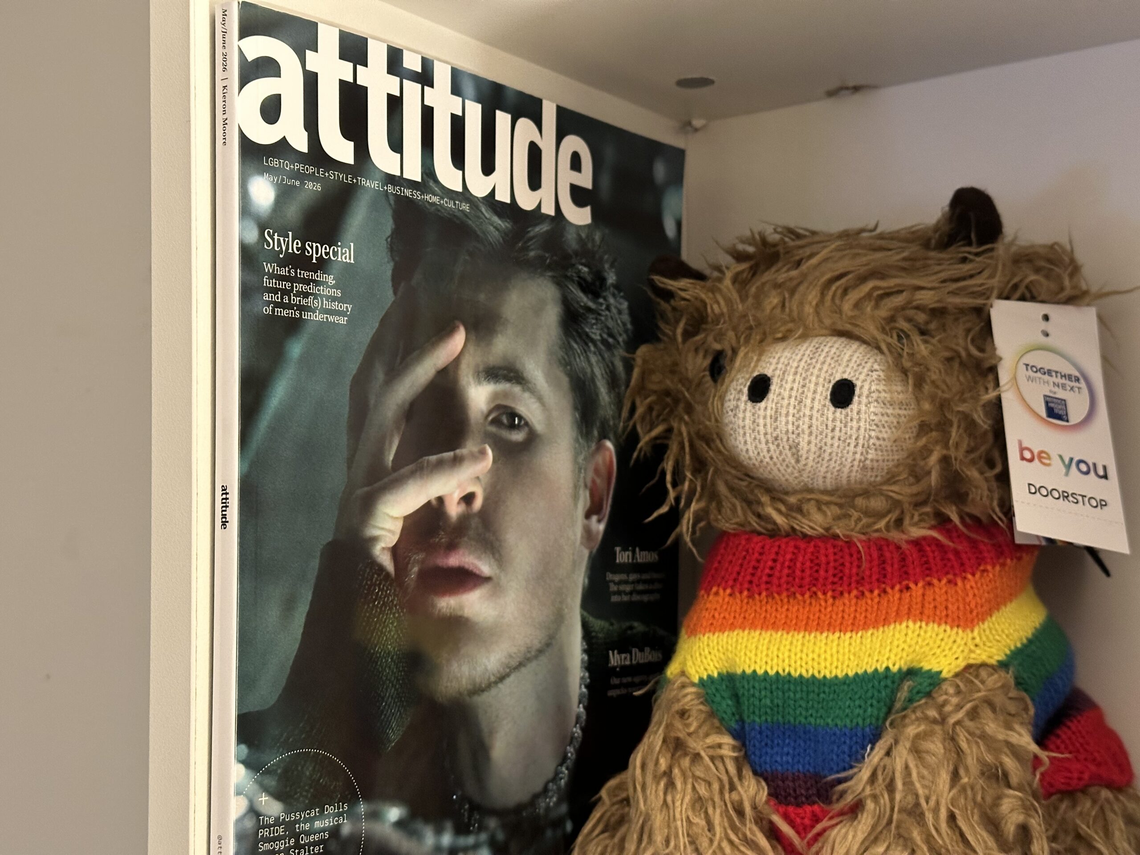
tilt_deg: +4.8
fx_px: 1581
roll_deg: +0.1
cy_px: 428
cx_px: 570
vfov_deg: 30.3
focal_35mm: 48
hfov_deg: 39.7
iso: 320
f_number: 1.78
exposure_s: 1/33
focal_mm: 6.86
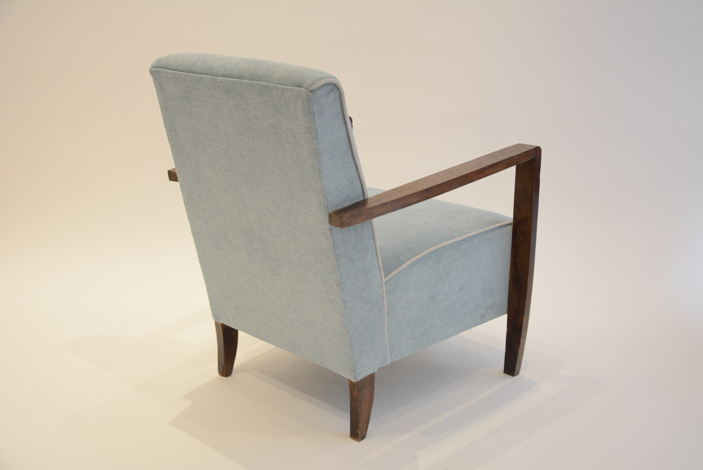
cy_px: 235
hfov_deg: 49.5
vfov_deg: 34.3
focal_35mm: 39
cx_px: 352
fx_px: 762
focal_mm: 26
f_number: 4
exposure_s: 1/40
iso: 800
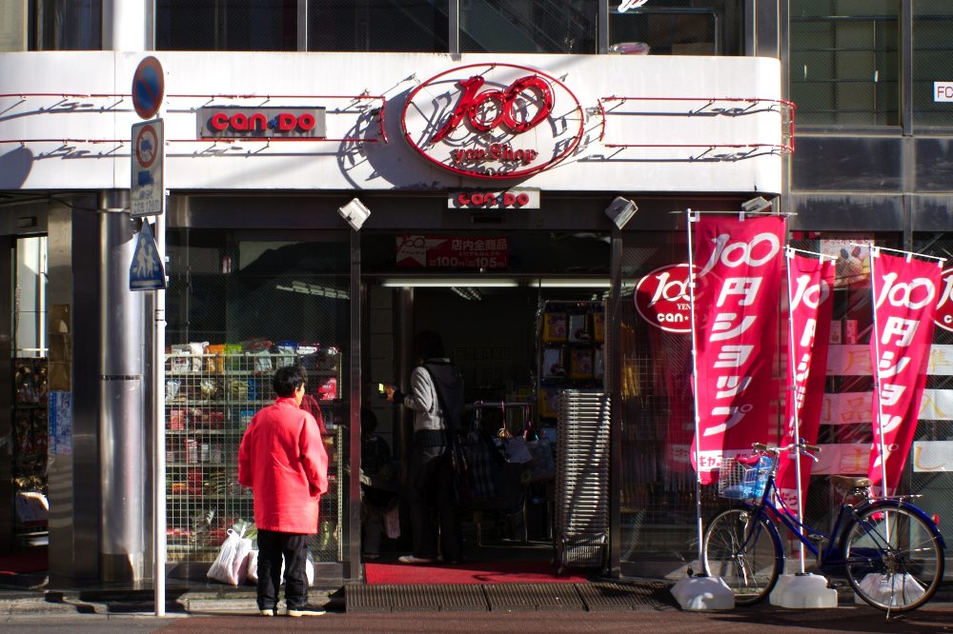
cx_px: 476
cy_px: 317
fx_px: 1111
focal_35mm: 42
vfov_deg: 31.9
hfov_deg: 46.4
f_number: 10
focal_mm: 28
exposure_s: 1/125
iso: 100
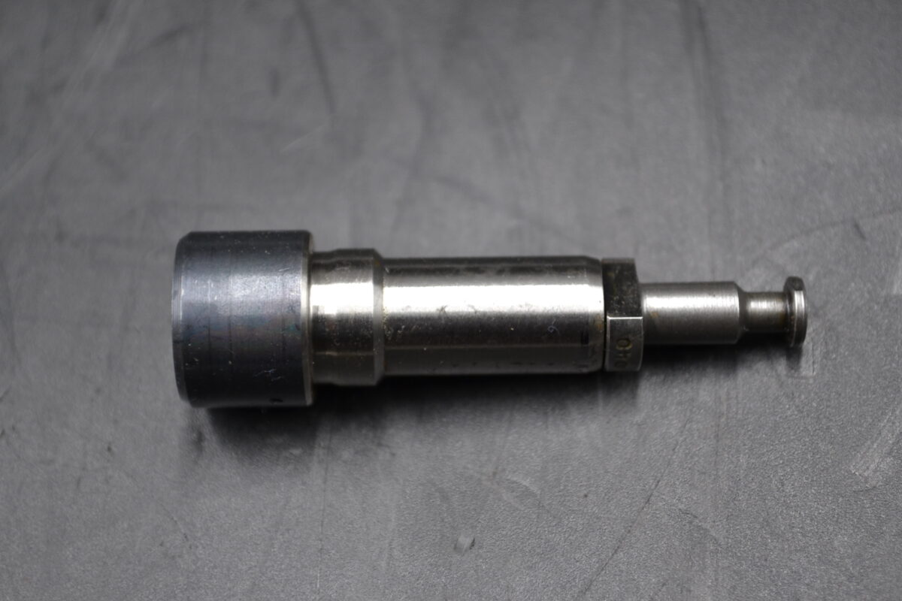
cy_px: 300
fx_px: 1954
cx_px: 451
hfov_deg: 26.0
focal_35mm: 78
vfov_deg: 17.5
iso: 400
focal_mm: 52
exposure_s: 1/40
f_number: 5.6
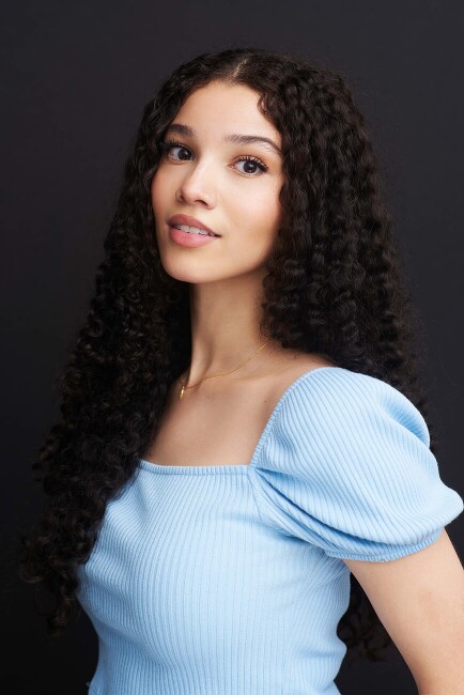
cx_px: 232
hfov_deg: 16.1
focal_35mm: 85
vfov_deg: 23.9
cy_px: 348
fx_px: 1641
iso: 100
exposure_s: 1/100
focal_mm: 85
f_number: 5
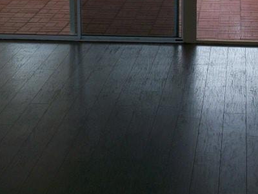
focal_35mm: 112
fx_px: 835
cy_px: 12
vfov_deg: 13.1
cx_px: 69
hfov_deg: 17.5
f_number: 3.1
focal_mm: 6.3
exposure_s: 1/80
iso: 80
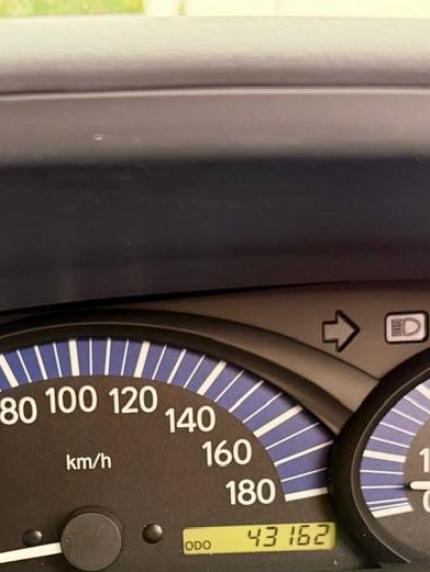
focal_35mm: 59
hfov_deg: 24.7
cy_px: 493
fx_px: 977
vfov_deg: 31.5
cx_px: 147
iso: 400
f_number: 1.78
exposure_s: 1/60
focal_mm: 6.76
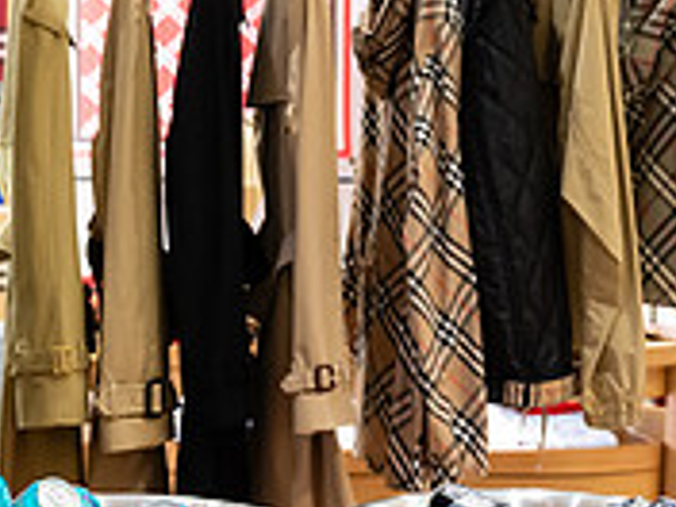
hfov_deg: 16.4
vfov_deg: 12.4
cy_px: 461
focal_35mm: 119
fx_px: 2324
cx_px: 122
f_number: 3.2
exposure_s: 1/125
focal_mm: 35
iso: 1600
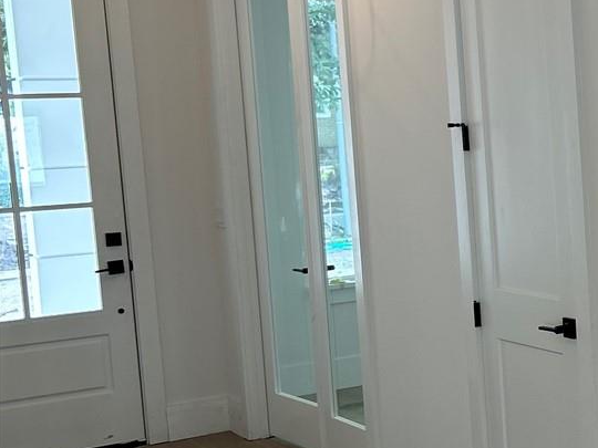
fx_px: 1330
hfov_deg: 21.5
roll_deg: +2.5
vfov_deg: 19.1
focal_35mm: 77
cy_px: 235
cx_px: 884
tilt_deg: -6.3
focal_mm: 5.7
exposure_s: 1/120
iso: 50
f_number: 1.5
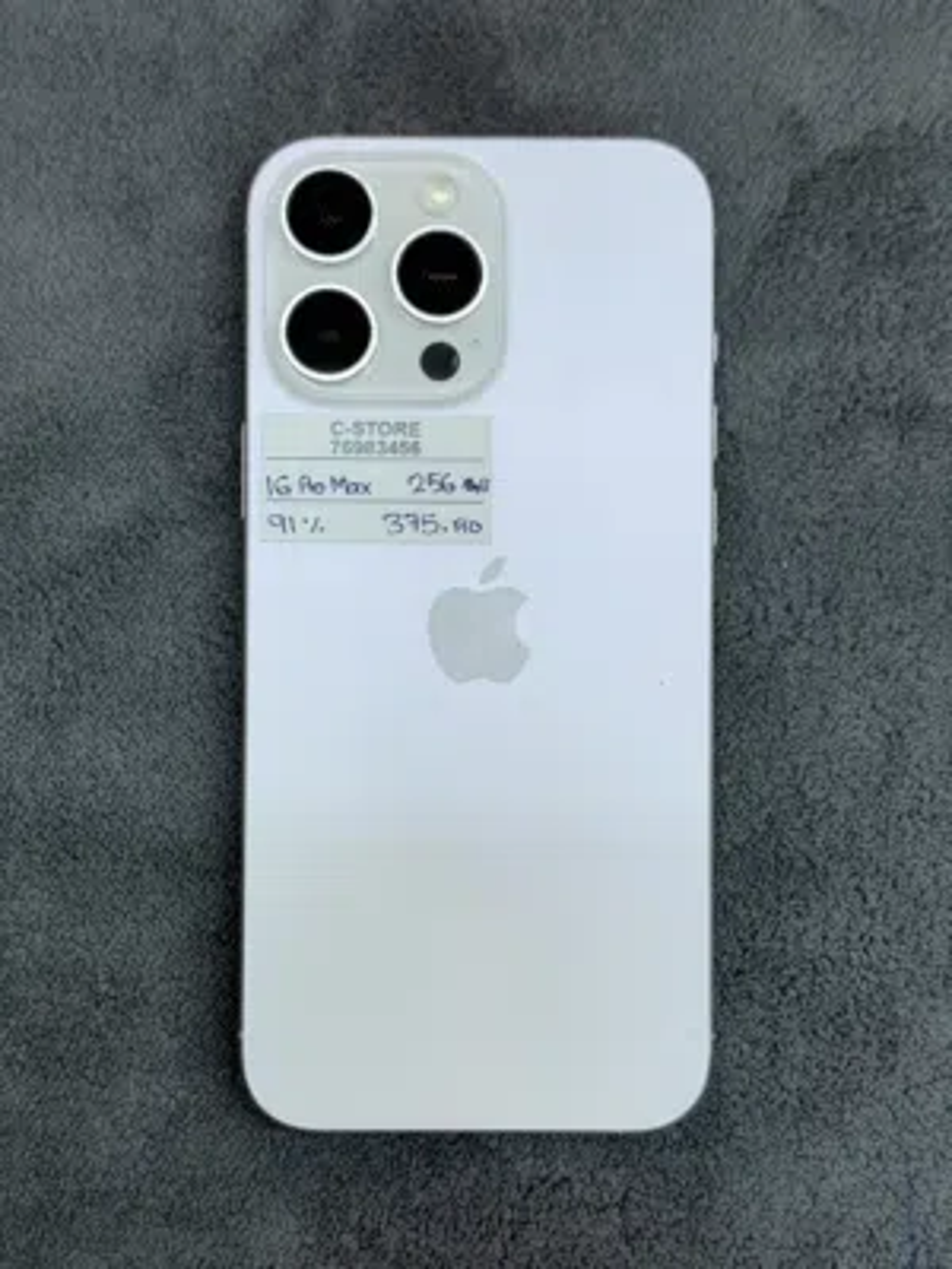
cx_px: 476
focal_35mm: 48
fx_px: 1760
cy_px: 634
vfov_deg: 39.7
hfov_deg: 30.3
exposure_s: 1/588
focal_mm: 6.76
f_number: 1.78
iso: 64
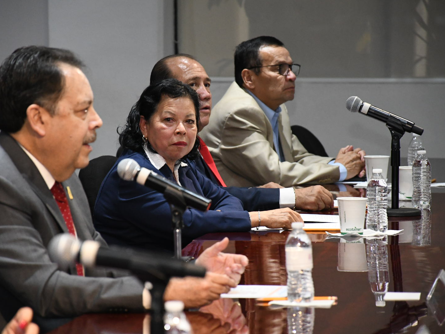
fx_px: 2931
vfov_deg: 6.5
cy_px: 167
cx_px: 209
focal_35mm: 228
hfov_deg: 8.7
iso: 4000
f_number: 5.6
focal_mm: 140
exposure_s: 1/125
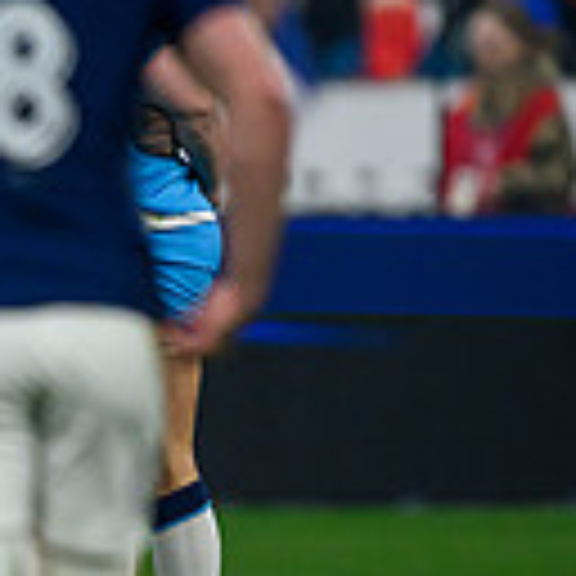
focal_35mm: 2162
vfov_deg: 0.8
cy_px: 431
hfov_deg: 0.8
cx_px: -158
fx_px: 40701
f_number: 2.8
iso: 2000
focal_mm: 400
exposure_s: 1/4000
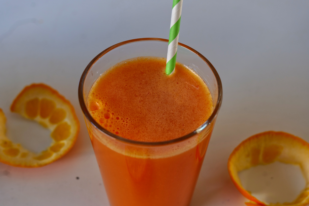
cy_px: 103
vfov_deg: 22.6
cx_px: 154
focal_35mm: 60
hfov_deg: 33.4
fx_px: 515
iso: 800
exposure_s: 1/60
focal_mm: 60
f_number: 7.1
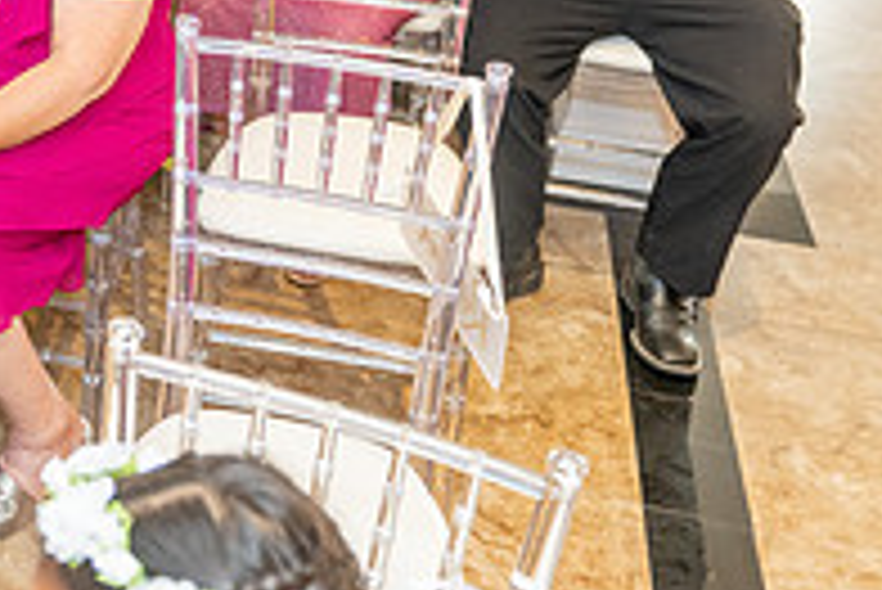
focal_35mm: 71
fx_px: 1741
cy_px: -146
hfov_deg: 26.3
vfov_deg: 18.1
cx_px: -76
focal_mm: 24
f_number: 3.5
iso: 1250
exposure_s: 1/200
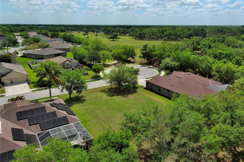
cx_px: 122
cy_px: 81
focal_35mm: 29
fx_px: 197
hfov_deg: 63.7
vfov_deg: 44.9
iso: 100
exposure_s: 1/400
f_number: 9
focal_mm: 10.57
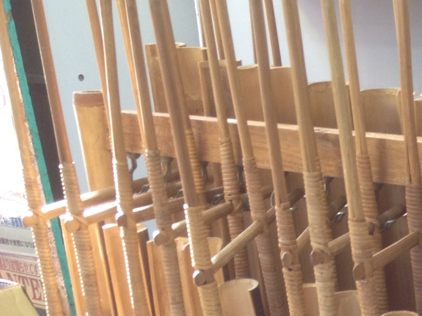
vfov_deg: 13.6
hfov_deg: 17.4
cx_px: 591
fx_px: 1268
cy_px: 440
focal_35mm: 104
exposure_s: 1/24
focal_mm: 4.28
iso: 50
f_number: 2.4
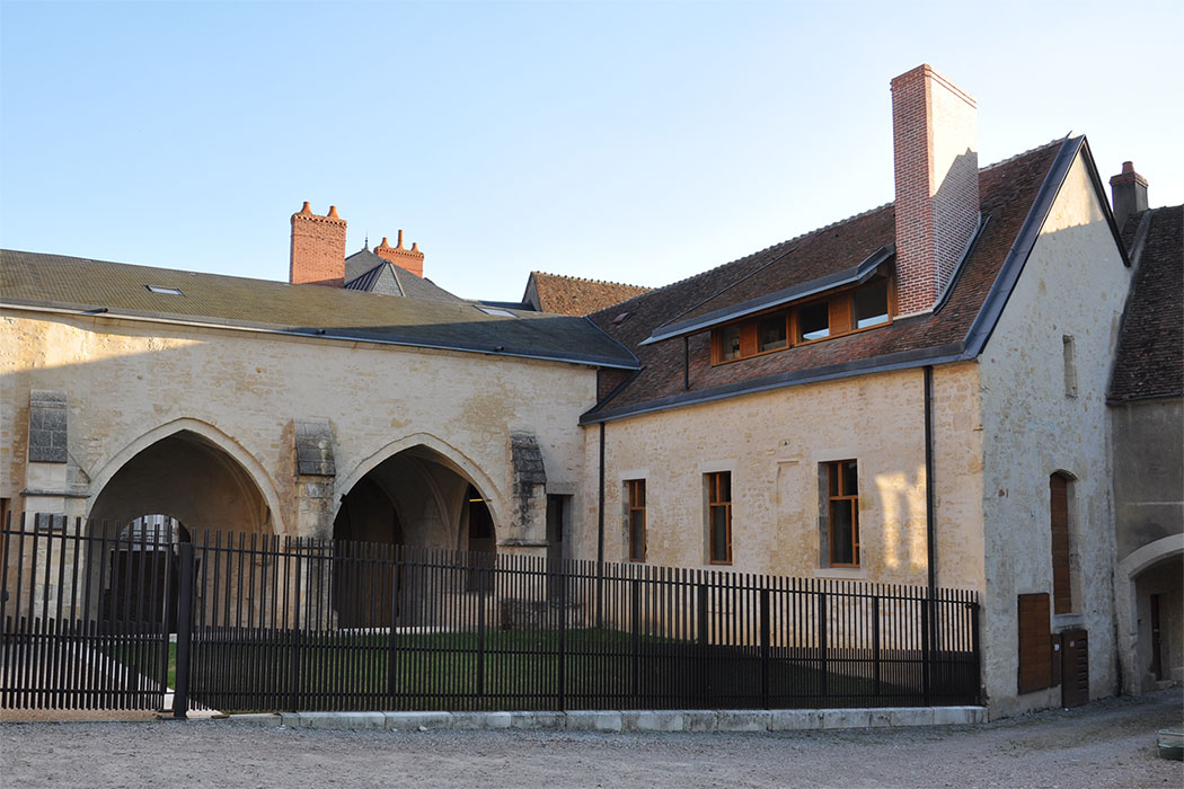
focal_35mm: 33
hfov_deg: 57.2
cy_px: 394
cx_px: 592
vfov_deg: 40.0
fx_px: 1085
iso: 200
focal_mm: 22
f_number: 9
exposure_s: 1/80
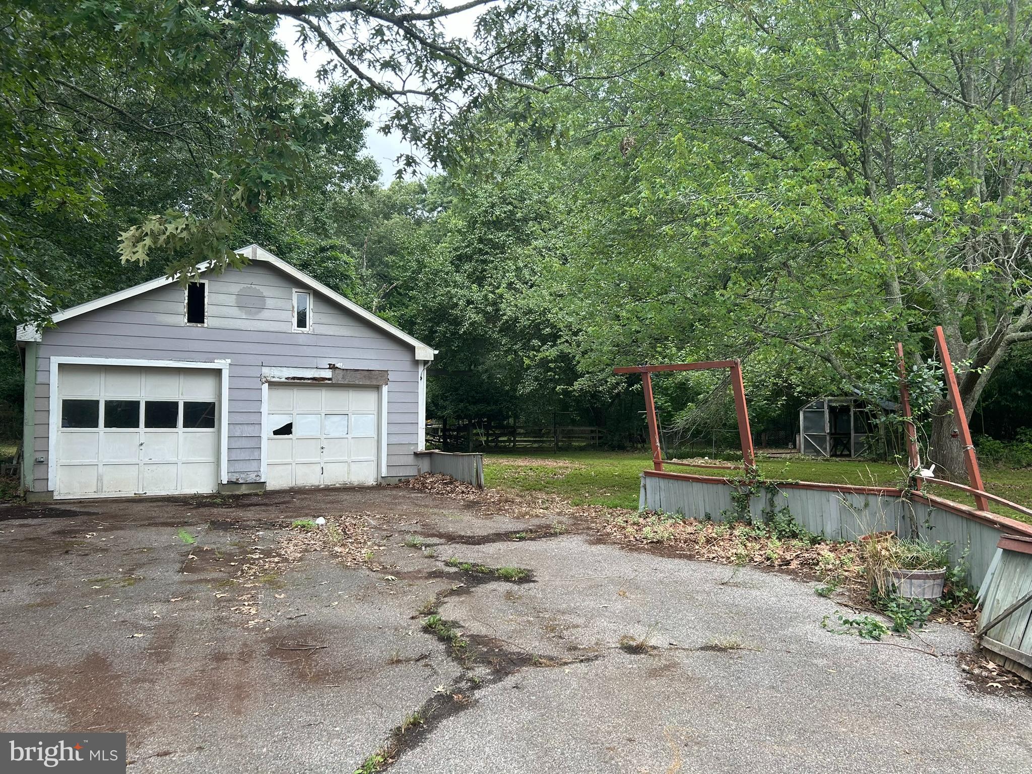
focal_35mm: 26
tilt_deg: +3.2
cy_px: 387
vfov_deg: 53.1
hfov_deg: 67.3
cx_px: 516
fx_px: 775
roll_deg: -0.2
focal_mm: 5.7
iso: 50
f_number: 1.5
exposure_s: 1/597
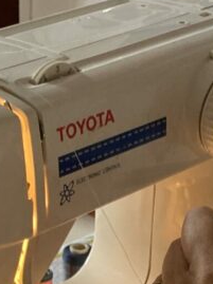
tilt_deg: -34.1
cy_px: 407
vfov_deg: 13.5
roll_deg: -3.9
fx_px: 1143
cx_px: 111
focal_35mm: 139
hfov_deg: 10.6
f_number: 1.8
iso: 200
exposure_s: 1/50
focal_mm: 3.99
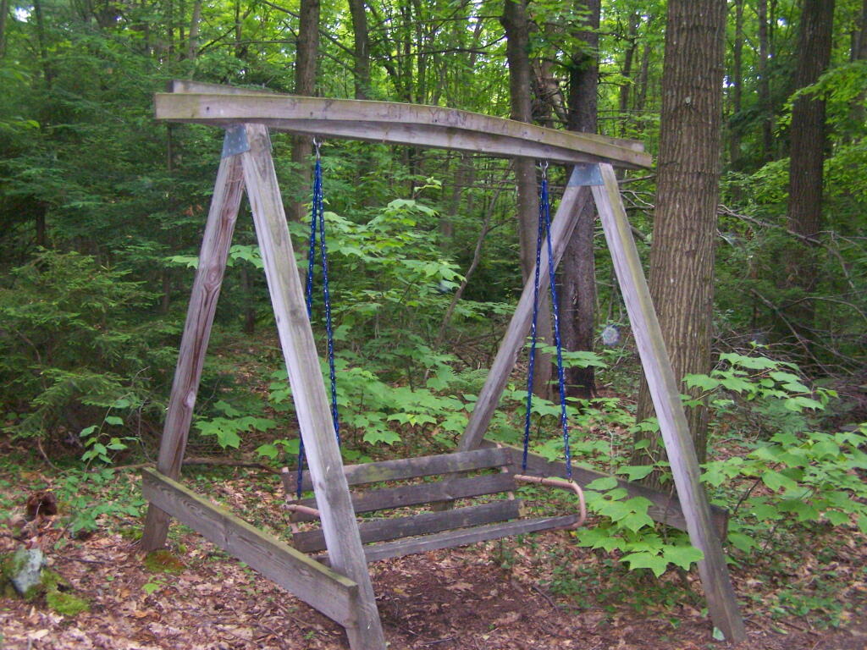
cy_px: 325
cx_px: 434
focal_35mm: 38
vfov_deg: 37.7
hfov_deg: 49.0
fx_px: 952
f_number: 2.8
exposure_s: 1/60
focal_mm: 6.3
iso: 400
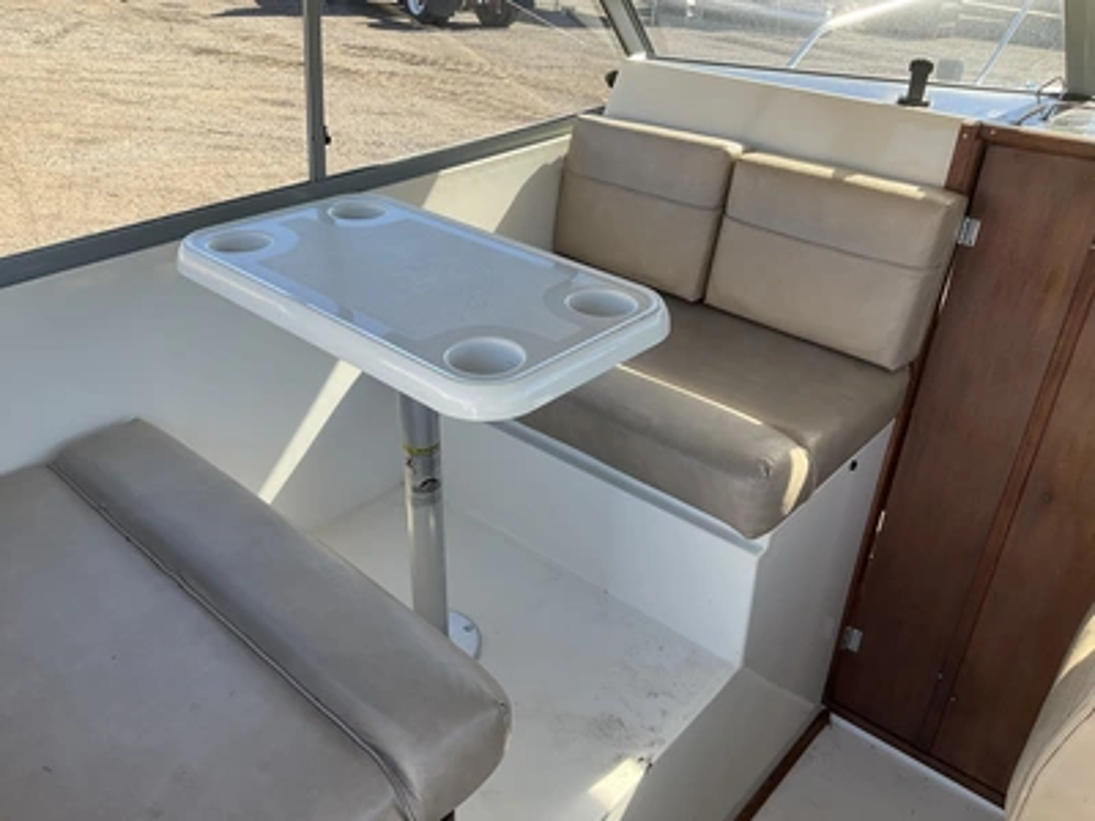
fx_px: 917
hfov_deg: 61.7
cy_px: 410
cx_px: 548
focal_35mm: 29
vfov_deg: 48.2
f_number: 1.8
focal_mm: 3
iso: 25
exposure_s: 1/362
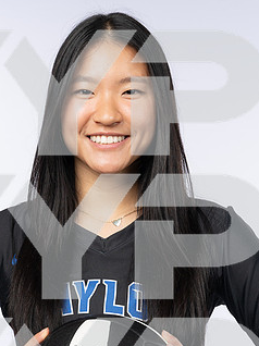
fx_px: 759
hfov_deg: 19.3
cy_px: 238
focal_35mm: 76
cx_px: 74
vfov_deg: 25.5
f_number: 7.1
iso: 200
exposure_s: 1/250
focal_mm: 36
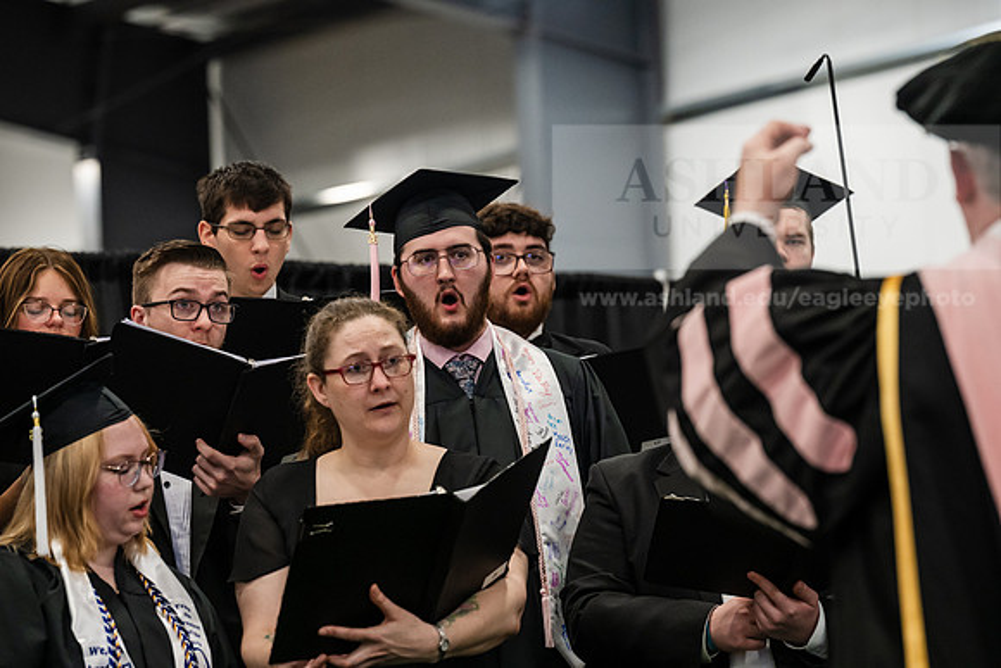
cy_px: 334
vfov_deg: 9.2
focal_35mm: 150
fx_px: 4172
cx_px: 500
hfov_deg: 13.7
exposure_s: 1/200
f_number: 5
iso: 4000
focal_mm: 150
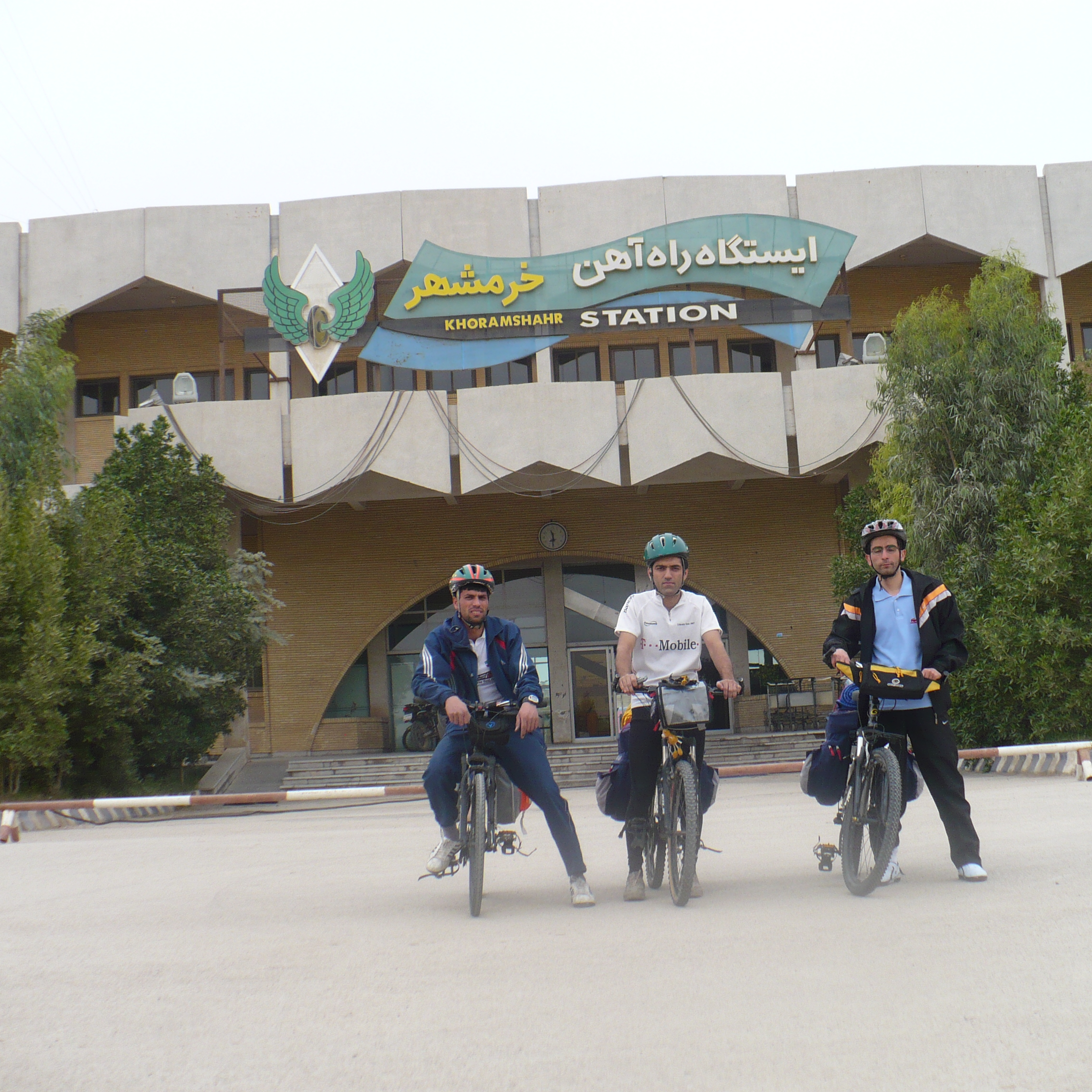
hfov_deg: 38.2
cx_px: 637
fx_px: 1570
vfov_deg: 38.3
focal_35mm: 44
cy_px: 549
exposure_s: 1/800
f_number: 2.8
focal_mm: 6.1
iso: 100
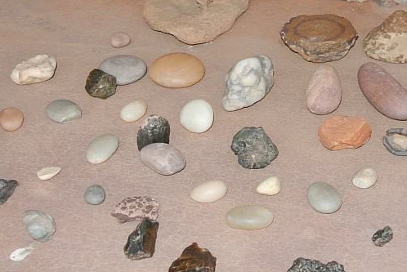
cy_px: 96
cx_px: 254
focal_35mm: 65
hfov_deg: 30.8
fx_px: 735
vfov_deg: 20.9
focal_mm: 13.6
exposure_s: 1/60
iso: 1400
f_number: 4
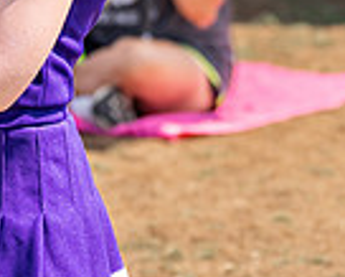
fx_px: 3770
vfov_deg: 4.2
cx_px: -7
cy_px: -68
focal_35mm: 369
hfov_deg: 5.2
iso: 160
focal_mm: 70
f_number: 2.8
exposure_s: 1/2500
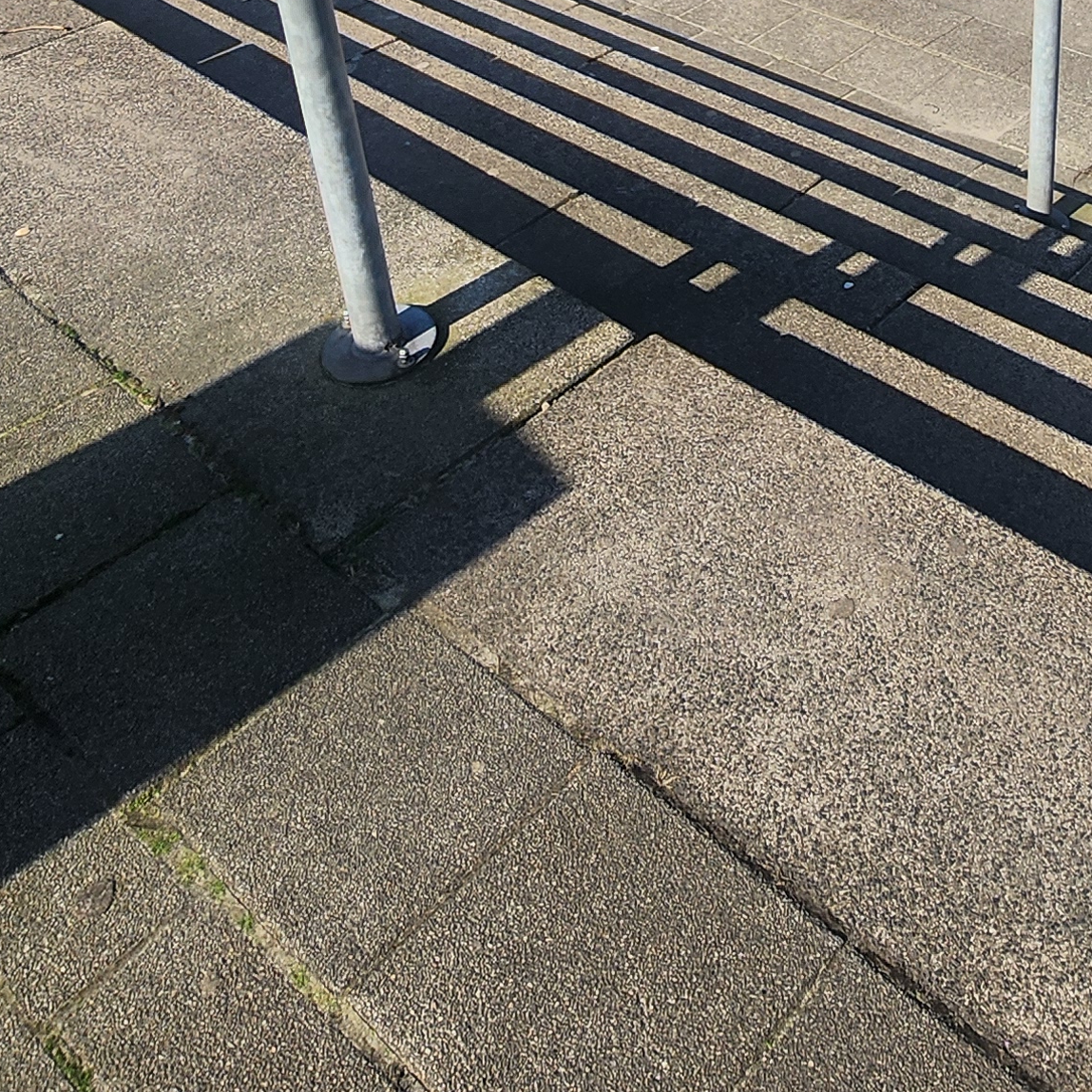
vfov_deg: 35.5
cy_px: -125
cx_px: 794
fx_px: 1428
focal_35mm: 40
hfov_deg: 40.9
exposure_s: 1/939
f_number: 2.2
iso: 32
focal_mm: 1.7
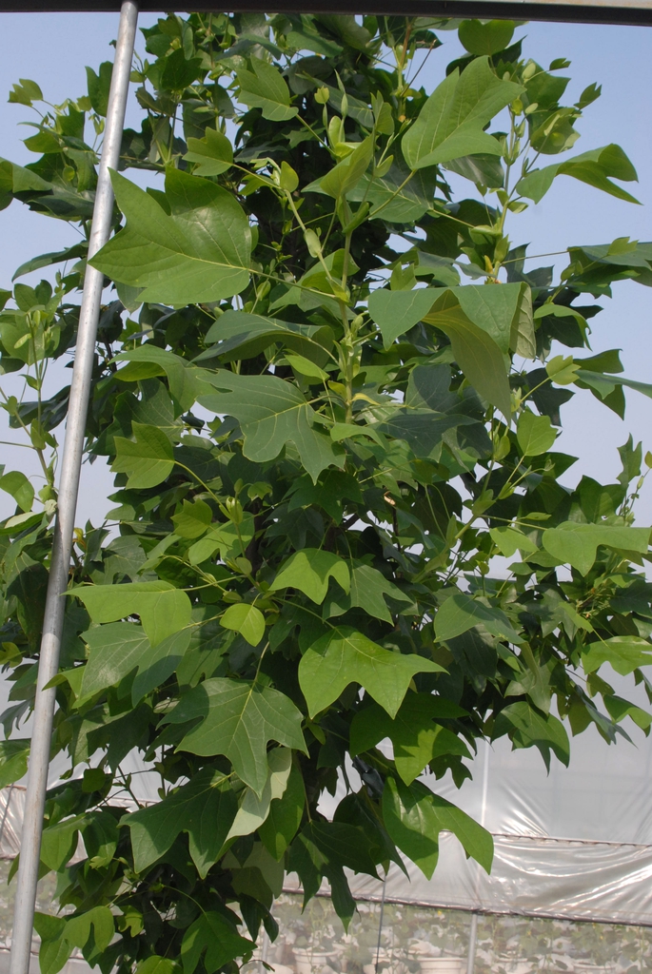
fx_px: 1138
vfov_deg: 46.4
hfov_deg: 32.0
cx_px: 326
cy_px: 487
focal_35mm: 42
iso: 400
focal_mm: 28
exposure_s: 1/350
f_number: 10
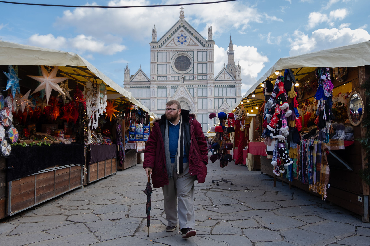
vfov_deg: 43.6
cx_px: 185
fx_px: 308
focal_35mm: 30
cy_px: 123
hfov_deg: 61.9
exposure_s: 1/180
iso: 200
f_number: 5.6
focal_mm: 20.1
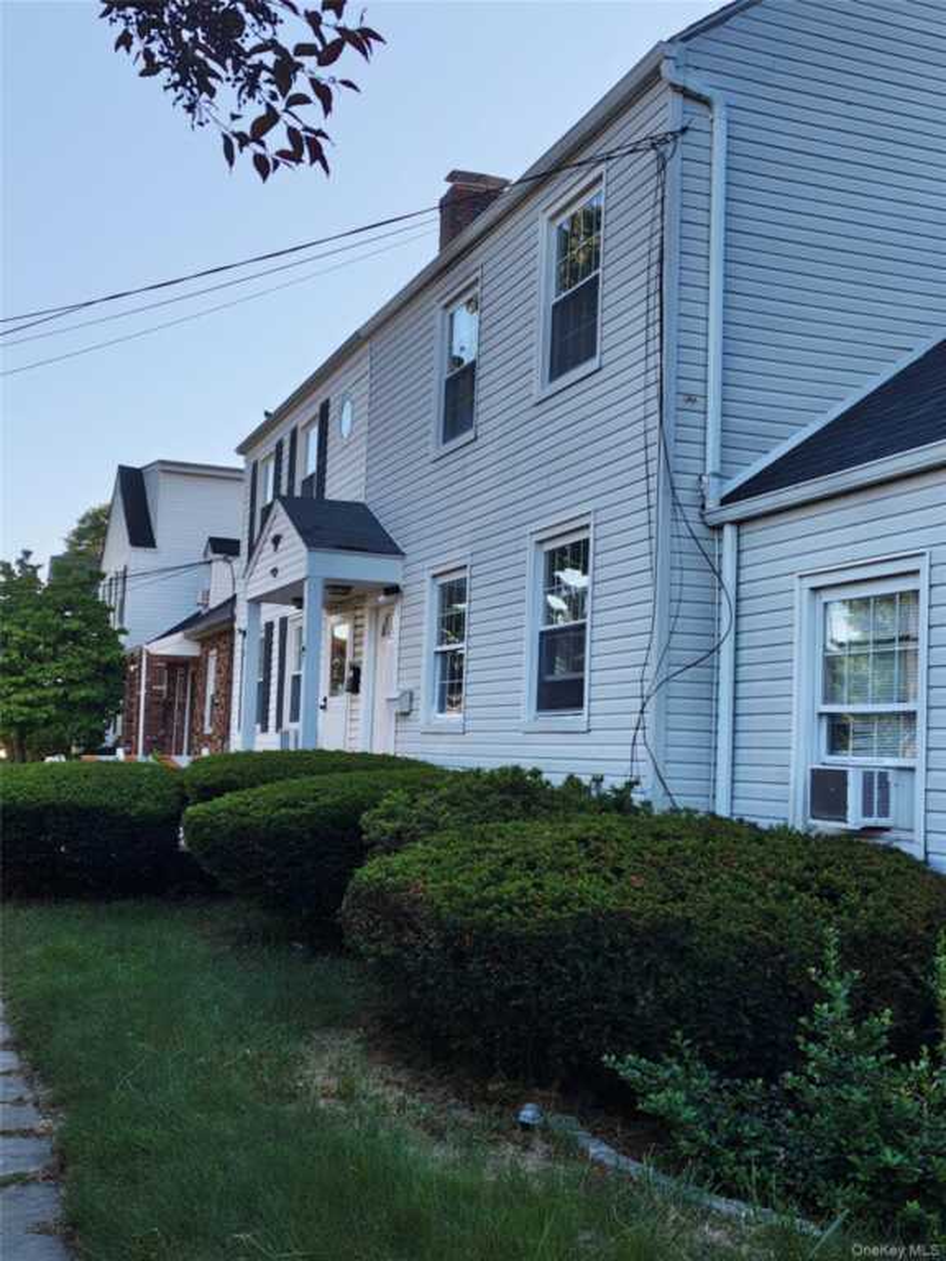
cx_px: 473
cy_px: 630
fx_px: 1494
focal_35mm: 41
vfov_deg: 45.8
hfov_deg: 35.1
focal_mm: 5.56
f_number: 1.88
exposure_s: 1/231
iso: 50
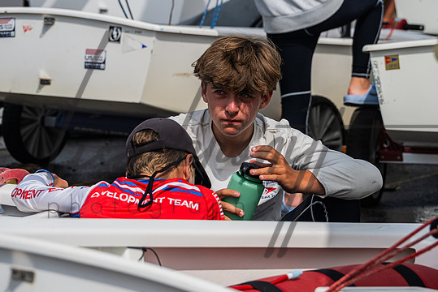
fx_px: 3019
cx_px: 236
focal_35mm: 248
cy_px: 125
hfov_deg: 8.3
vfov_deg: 5.5
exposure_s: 1/1000
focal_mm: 190
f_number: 8
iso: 250
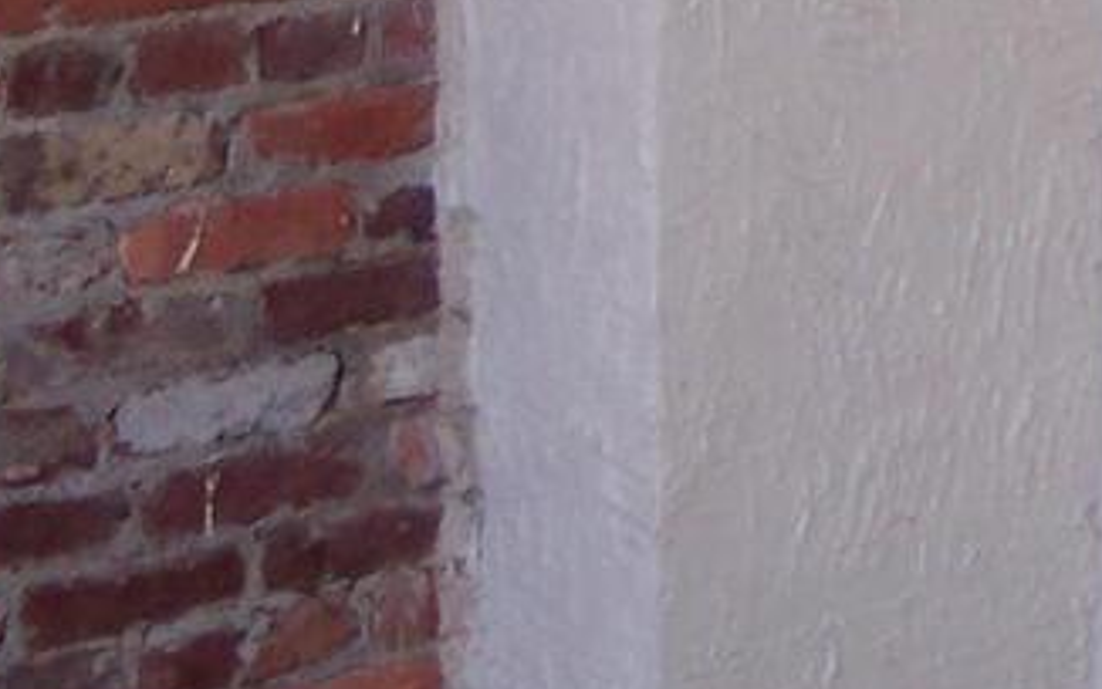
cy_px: -743
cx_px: 1954
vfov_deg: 7.1
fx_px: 5348
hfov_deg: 11.0
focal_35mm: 178
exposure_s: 1/60
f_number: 2.8
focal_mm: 8
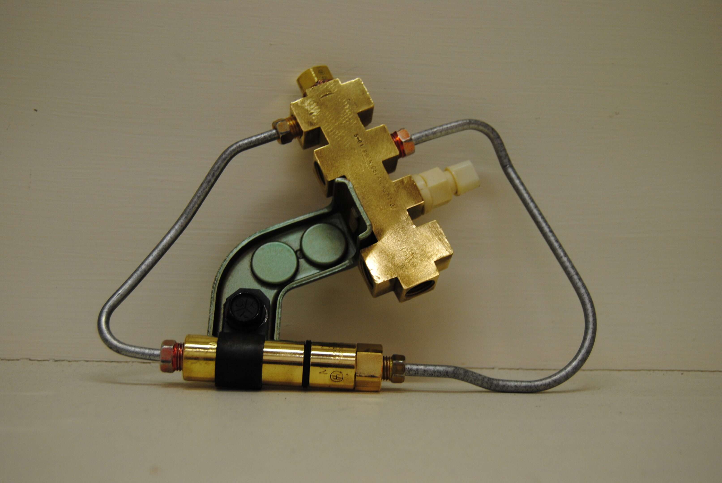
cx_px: 361
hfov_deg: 35.0
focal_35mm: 57
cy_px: 242
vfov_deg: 23.8
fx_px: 1145
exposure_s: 1/40
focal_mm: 38
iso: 200
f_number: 4.8
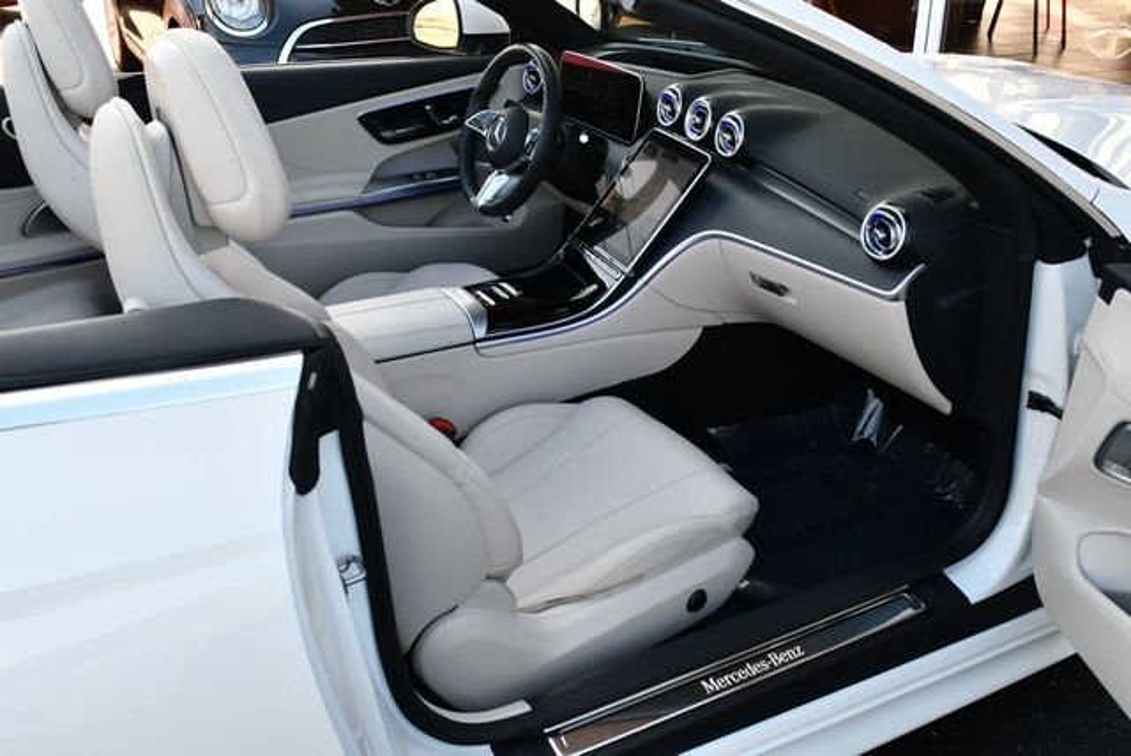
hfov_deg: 53.1
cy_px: 378
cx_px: 566
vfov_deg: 36.9
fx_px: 1132
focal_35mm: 36
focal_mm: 18
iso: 360
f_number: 5.6
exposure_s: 1/250
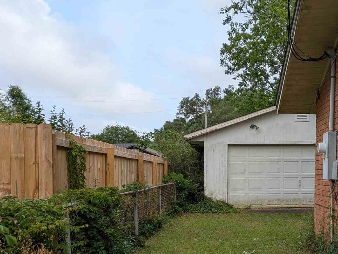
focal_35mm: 44
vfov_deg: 32.5
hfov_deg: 41.7
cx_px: 251
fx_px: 430
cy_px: 177
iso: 48
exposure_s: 1/1147
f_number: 1.89
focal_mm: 5.43
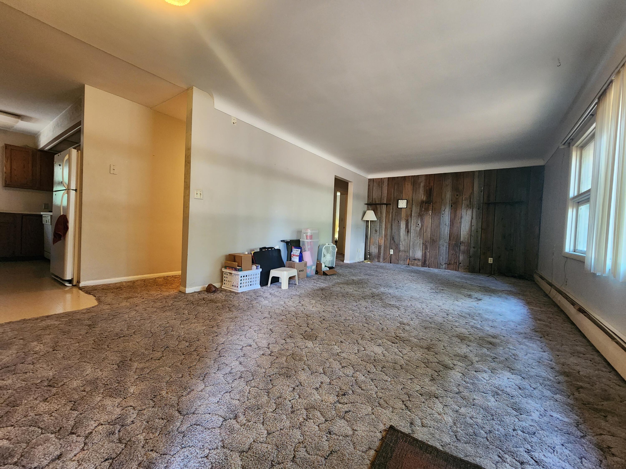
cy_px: 234
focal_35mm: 13
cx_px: 313
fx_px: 235
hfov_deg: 106.2
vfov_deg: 89.9
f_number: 2.2
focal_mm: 2.2
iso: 640
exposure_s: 1/30
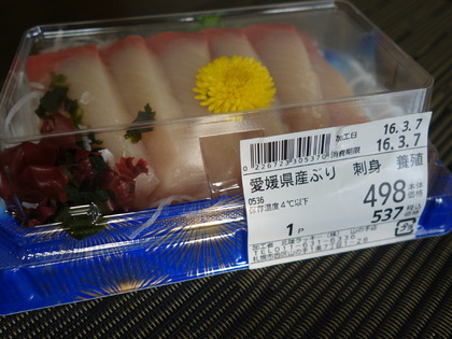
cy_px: 170
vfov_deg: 49.7
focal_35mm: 28
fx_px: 366
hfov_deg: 63.4
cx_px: 226
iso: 160
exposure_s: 1/80
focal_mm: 10.4
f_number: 2.8
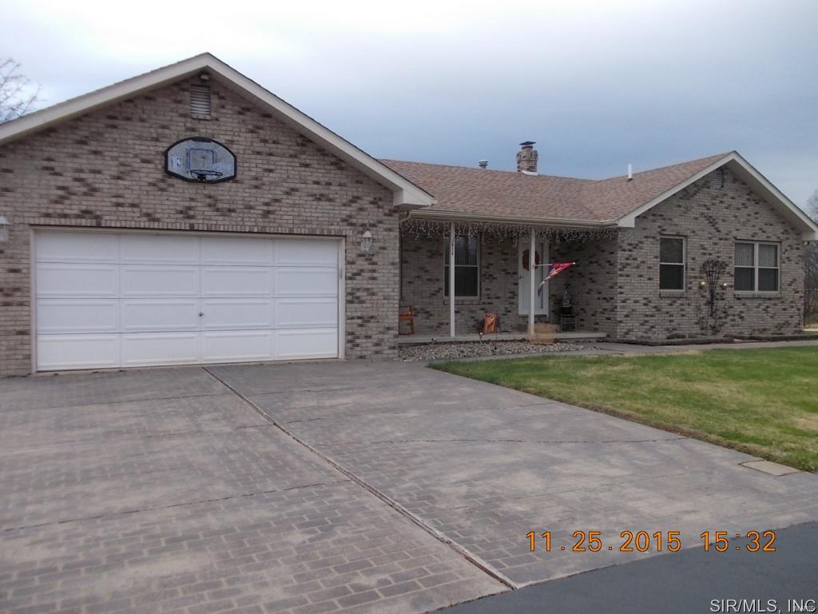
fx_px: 662
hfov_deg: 63.4
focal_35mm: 28
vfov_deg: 49.7
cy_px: 307
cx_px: 409
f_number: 2.7
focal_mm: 4
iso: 80
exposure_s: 1/250
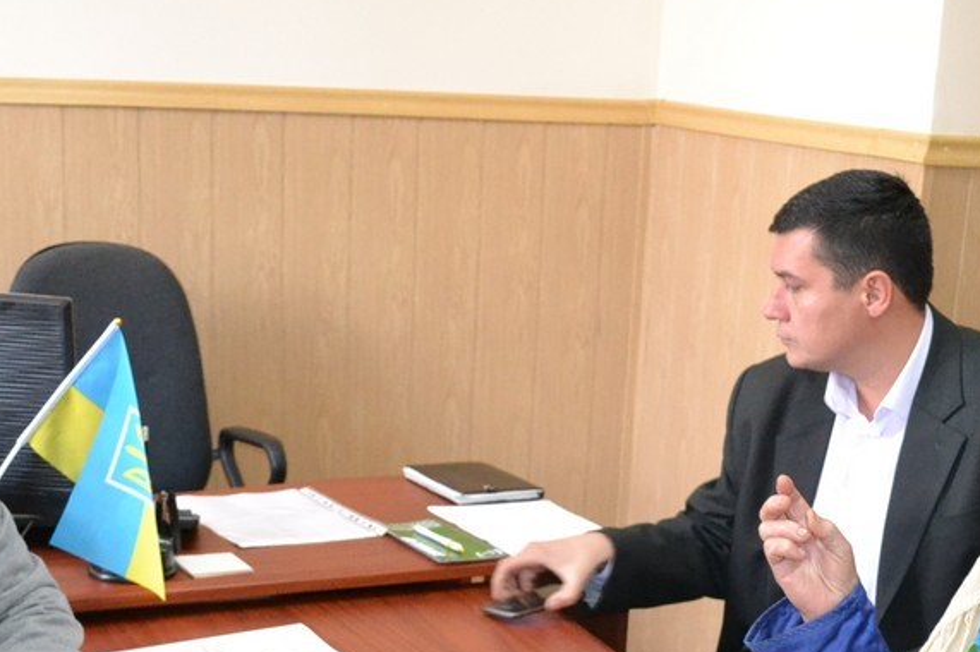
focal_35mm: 74
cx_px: 549
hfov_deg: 27.3
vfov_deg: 17.8
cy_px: 708
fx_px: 2013
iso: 2500
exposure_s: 1/60
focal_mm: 22
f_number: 3.8
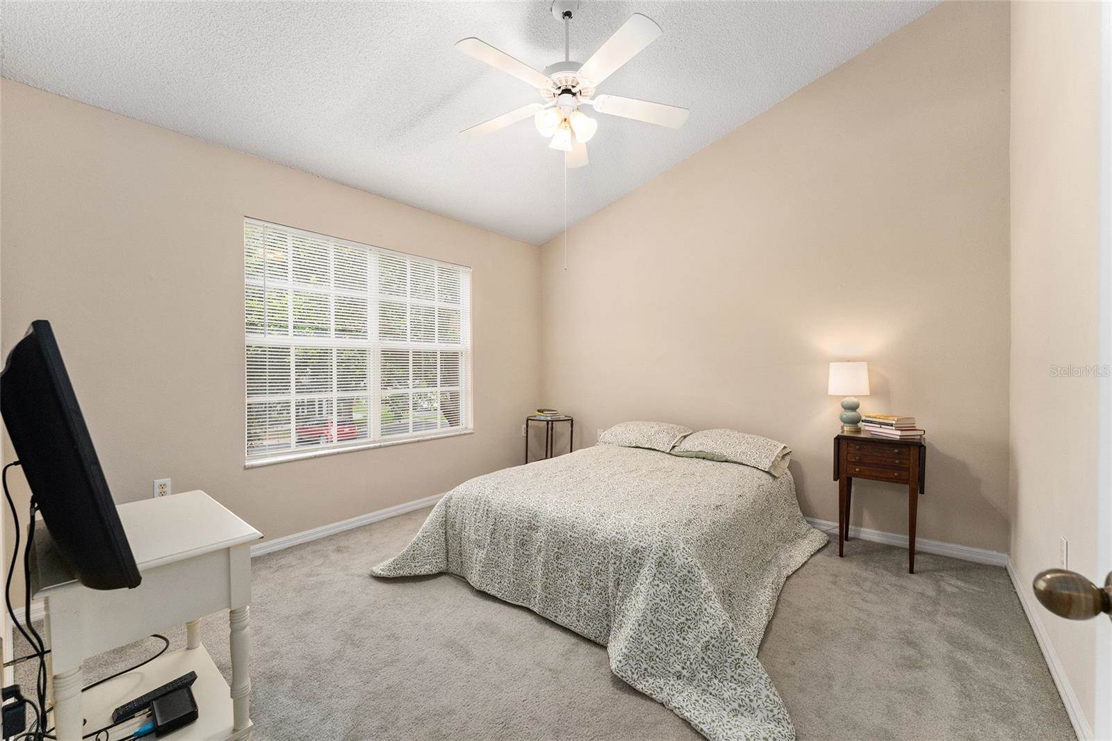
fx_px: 432
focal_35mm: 14
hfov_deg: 104.3
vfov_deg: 81.2
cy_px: 370
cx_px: 556
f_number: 7.1
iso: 2000
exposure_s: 1/30
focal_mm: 14
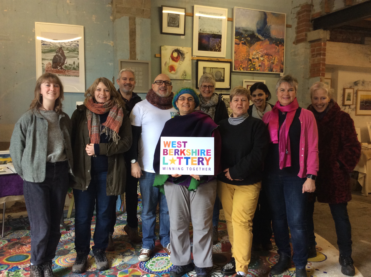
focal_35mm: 32
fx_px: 342
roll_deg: +1.4
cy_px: 138
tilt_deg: -3.8
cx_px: 186
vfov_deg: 44.1
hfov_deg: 56.9
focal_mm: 3.3
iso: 64
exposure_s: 1/25
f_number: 2.4
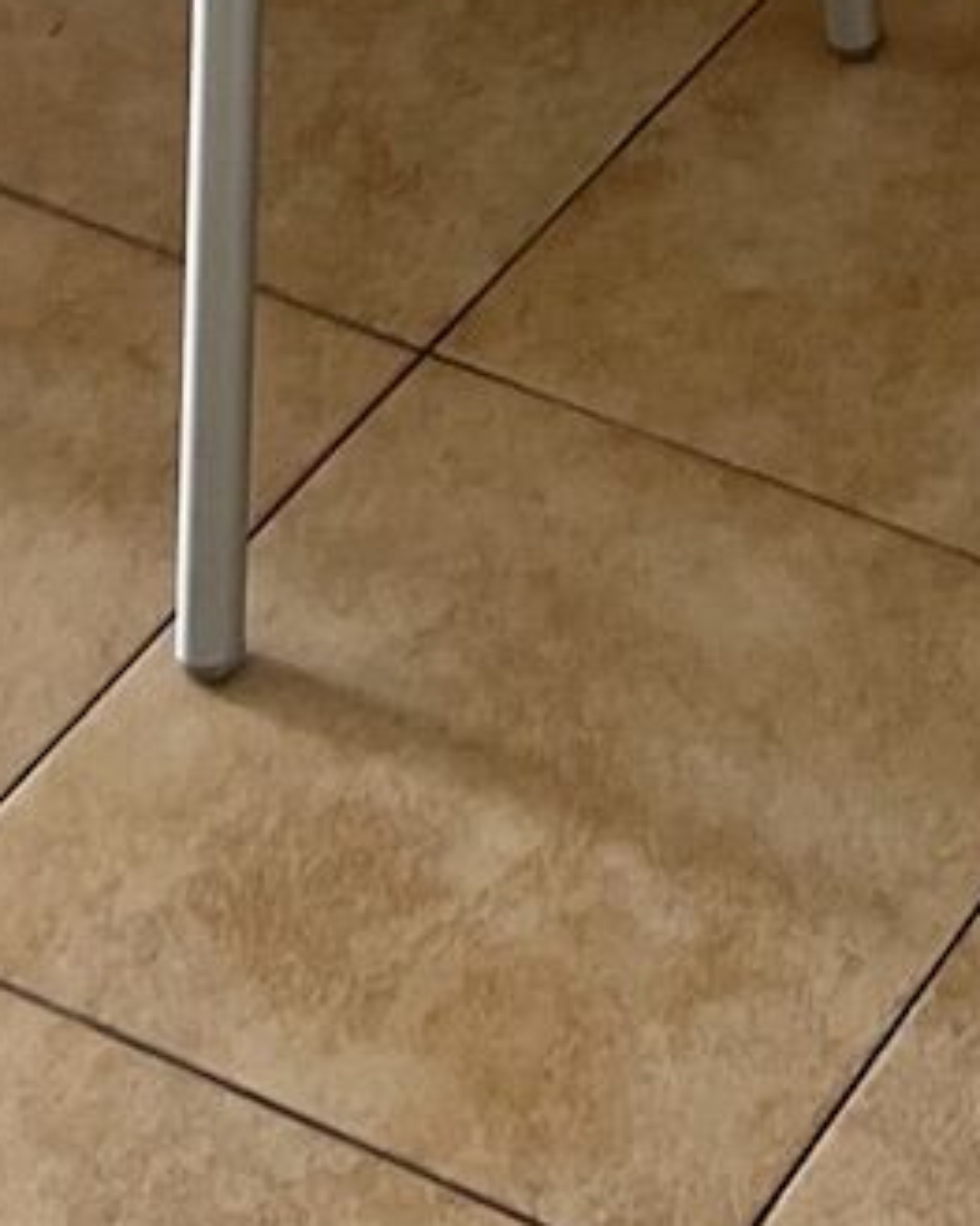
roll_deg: -1.9
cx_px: 1230
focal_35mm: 158
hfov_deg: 9.6
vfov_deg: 9.6
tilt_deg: -10.3
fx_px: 5731
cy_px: -2433
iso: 80
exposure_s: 1/121
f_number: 1.5
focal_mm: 5.7
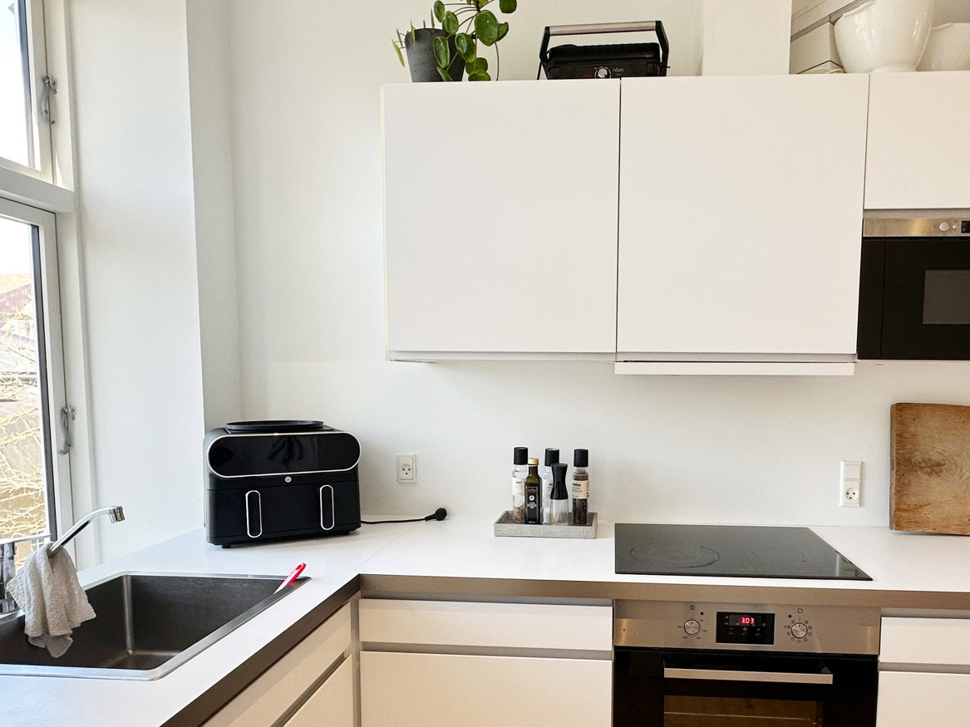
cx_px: 573
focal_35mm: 24
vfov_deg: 56.4
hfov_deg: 71.0
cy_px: 433
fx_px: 672
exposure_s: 1/100
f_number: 2.2
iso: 64
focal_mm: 2.22
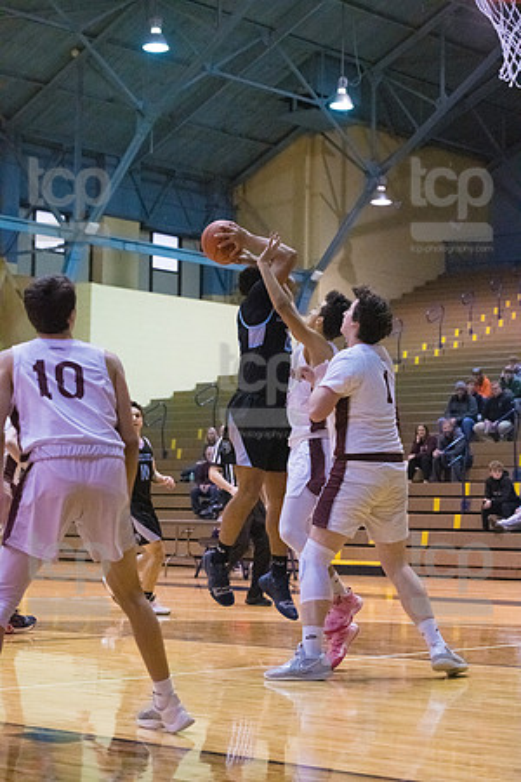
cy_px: 391
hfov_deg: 17.1
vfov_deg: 25.4
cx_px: 260
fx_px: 1737
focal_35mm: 80
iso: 10000
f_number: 4.5
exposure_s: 1/800
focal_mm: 80
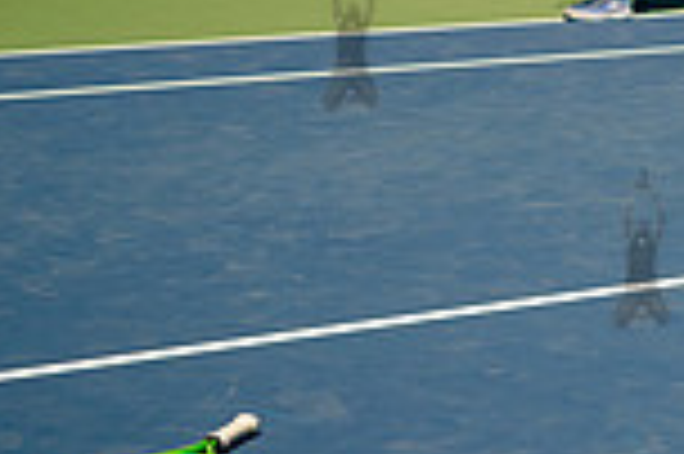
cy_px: 29
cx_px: 1220
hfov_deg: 13.0
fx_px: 2714
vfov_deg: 9.5
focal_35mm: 143
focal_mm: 35
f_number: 4
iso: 200
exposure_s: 1/2000
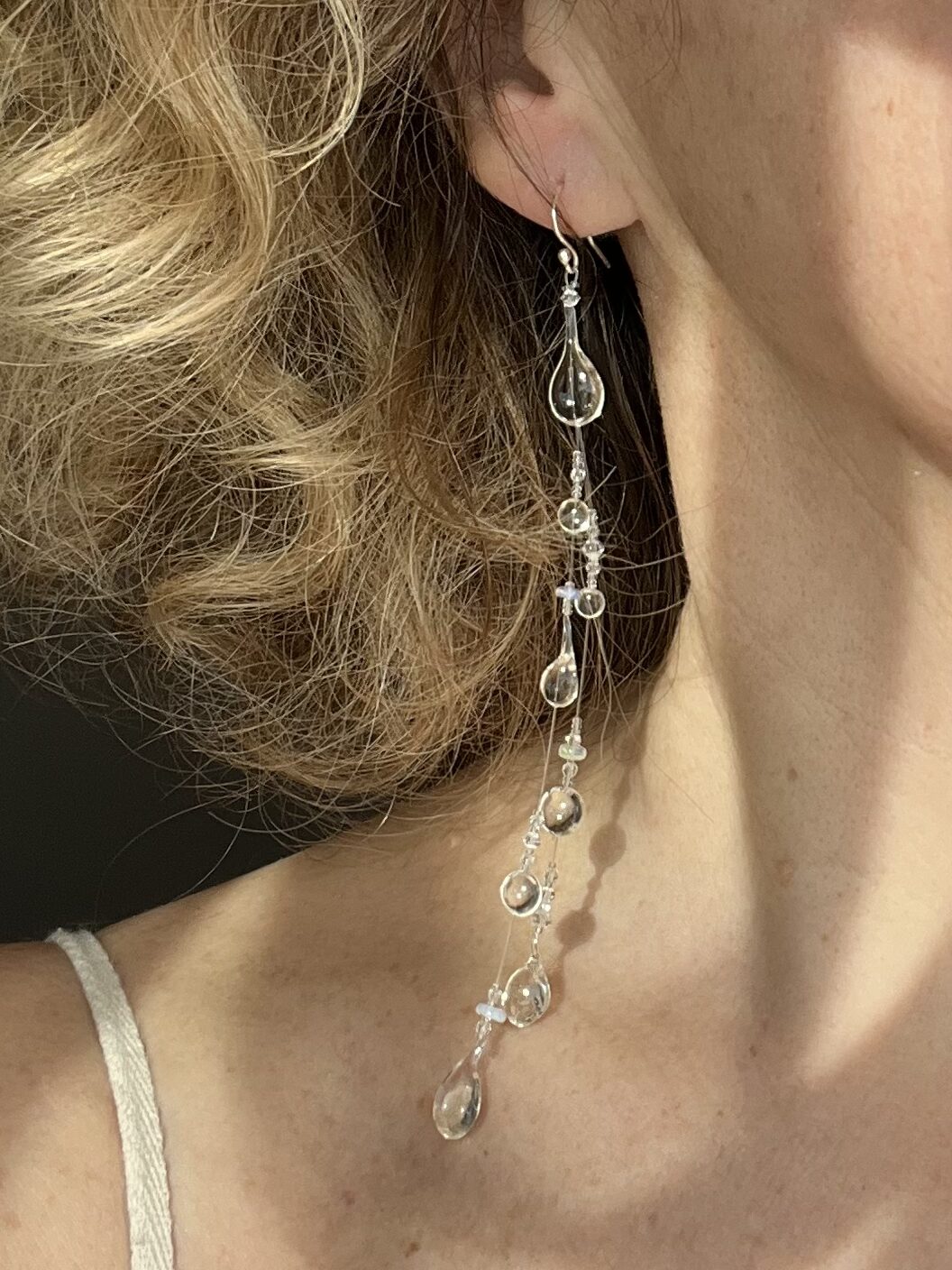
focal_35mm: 30
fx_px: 1100
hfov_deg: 46.8
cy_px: 635
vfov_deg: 60.0
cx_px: 476
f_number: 2.2
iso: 25
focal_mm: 2.71
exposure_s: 1/192
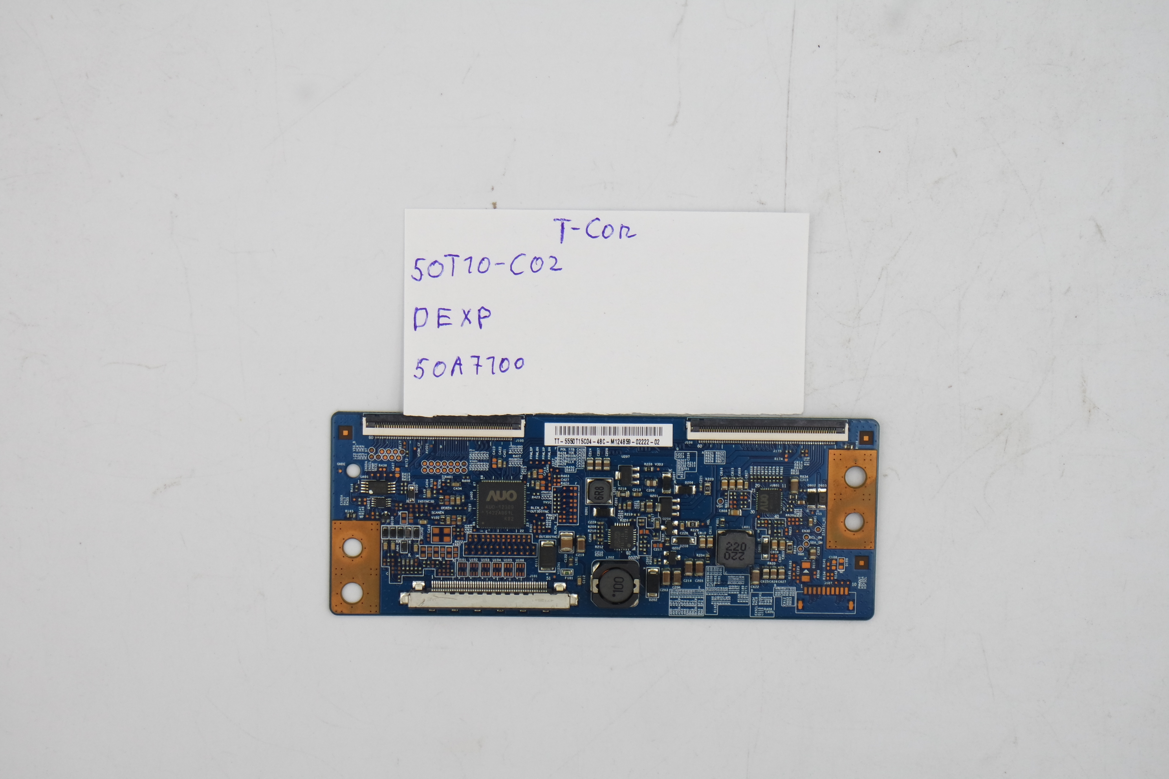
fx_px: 2338
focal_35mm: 72
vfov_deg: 18.9
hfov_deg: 28.1
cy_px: 390
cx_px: 584
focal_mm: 27
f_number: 5.6
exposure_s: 1/125
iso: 200
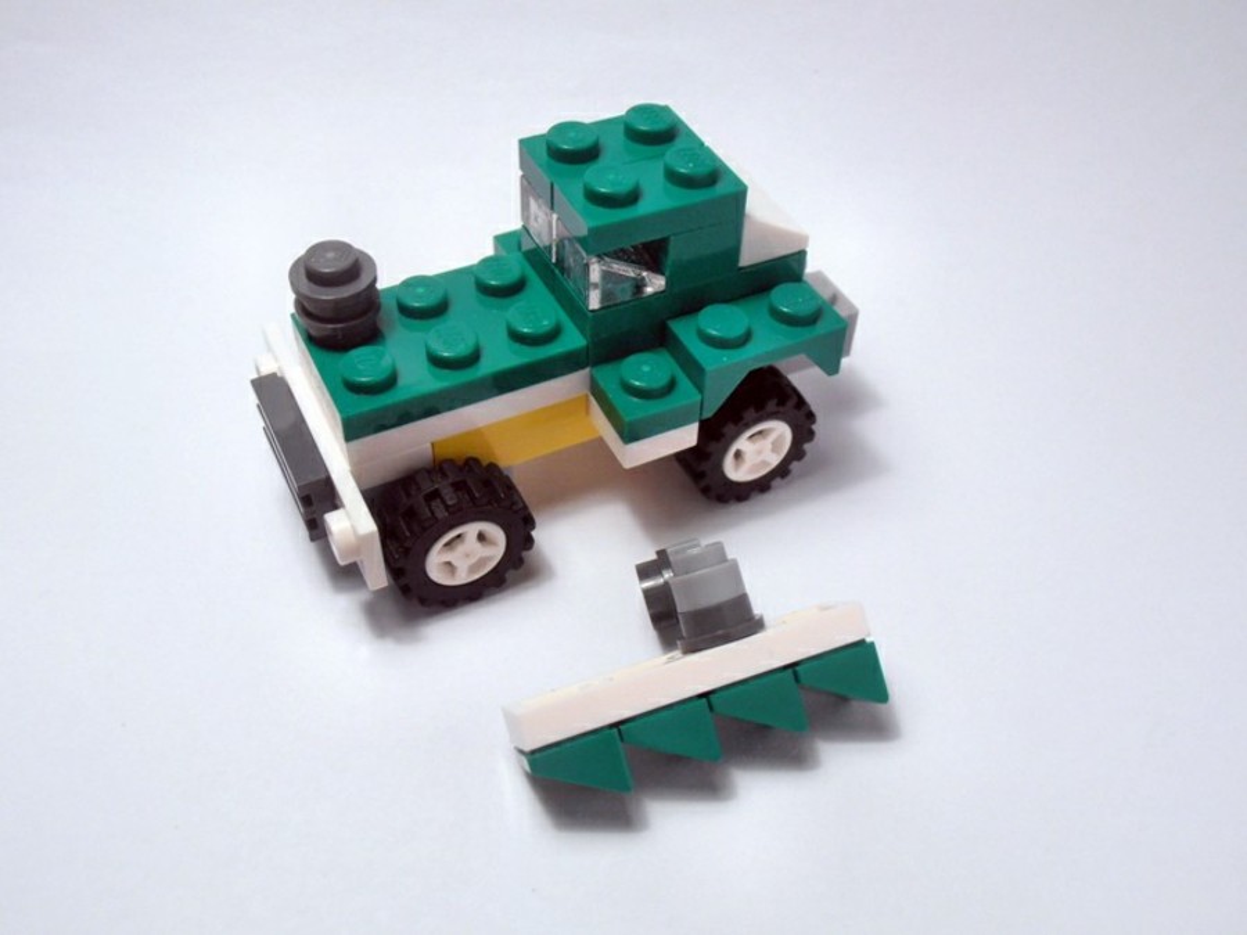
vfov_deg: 38.7
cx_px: 624
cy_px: 468
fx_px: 1333
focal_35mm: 37
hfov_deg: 50.1
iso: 80
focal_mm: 6.61
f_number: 3.9
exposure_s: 1/80
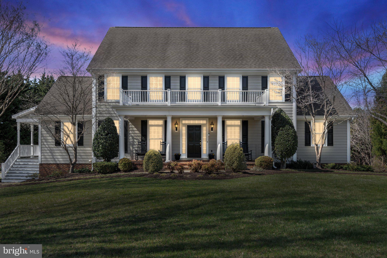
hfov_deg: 65.5
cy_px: 129
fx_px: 301
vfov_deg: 46.4
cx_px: 194
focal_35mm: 28
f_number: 8
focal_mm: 28
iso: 250
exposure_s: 1/400
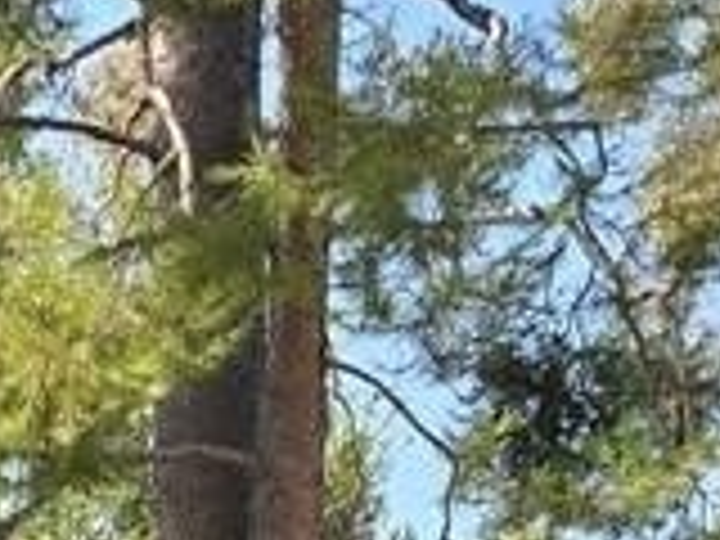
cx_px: -986
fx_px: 3058
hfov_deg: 11.3
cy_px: 1557
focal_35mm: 147
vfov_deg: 8.6
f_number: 1.7
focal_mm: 6.3
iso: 12
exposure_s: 1/370
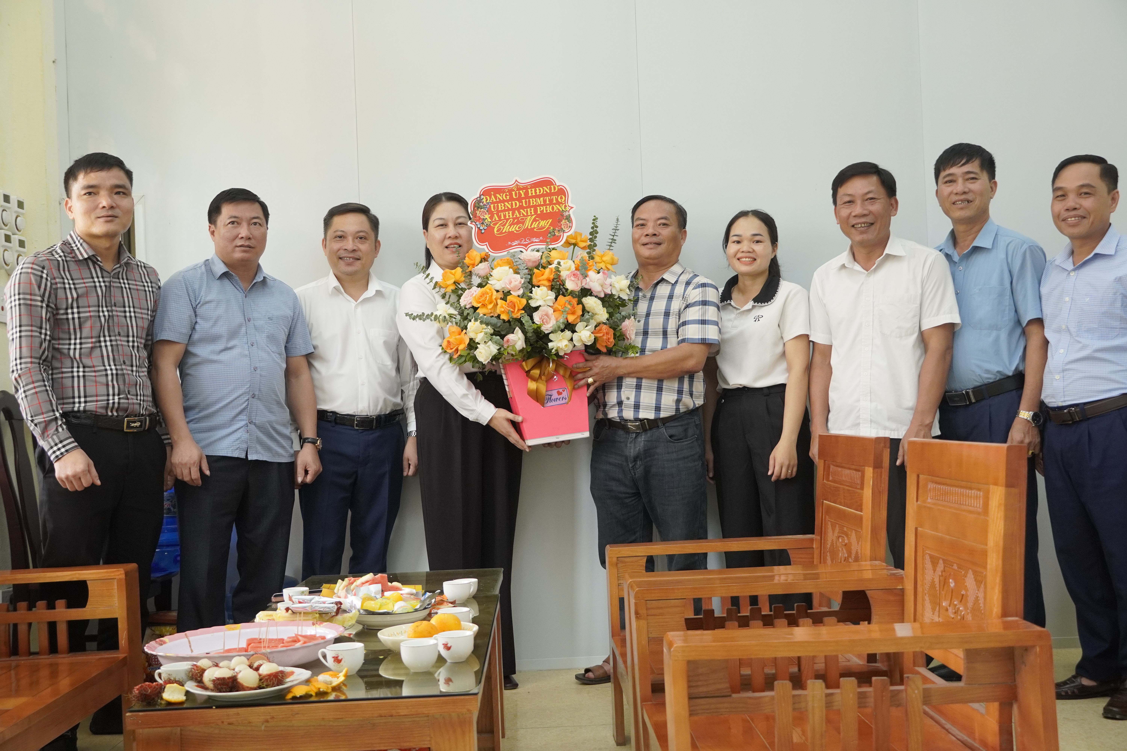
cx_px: 564
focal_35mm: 42
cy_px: 376
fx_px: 1315
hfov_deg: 46.4
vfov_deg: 31.9
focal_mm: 28
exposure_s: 1/160
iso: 1000
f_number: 4.5
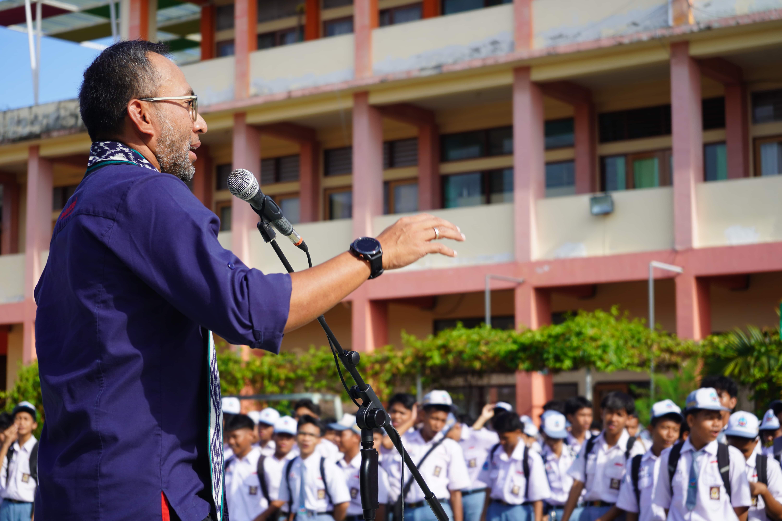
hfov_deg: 28.8
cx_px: 391
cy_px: 260
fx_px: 1520
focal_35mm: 70
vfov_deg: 19.5
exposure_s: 1/400
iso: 100
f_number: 5.6
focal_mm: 70
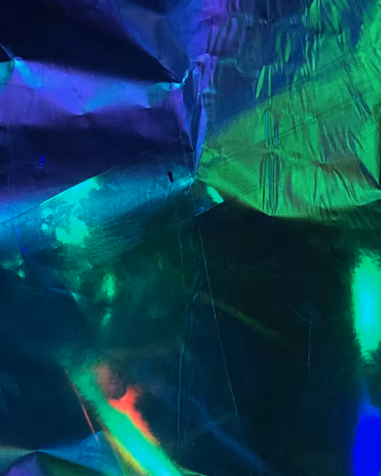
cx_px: 233
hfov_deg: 8.4
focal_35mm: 185
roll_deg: +0.3
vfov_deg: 10.4
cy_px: 423
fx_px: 2607
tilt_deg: -17.0
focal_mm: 6
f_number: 2.4
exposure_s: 1/20
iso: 160
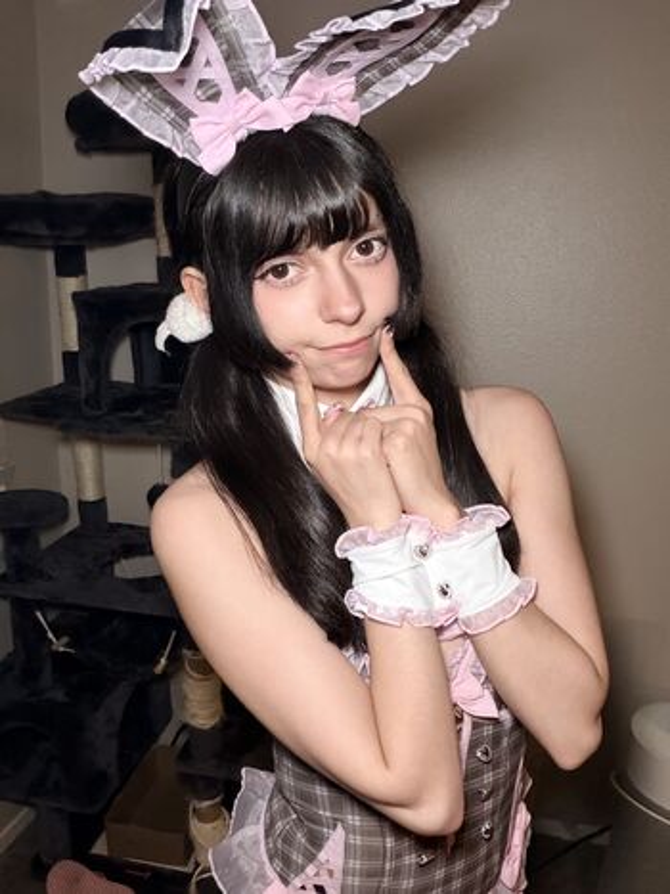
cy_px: 447
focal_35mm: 30
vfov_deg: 60.0
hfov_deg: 46.8
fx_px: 775
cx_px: 335
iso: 400
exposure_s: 1/30
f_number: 1.9
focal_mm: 2.71
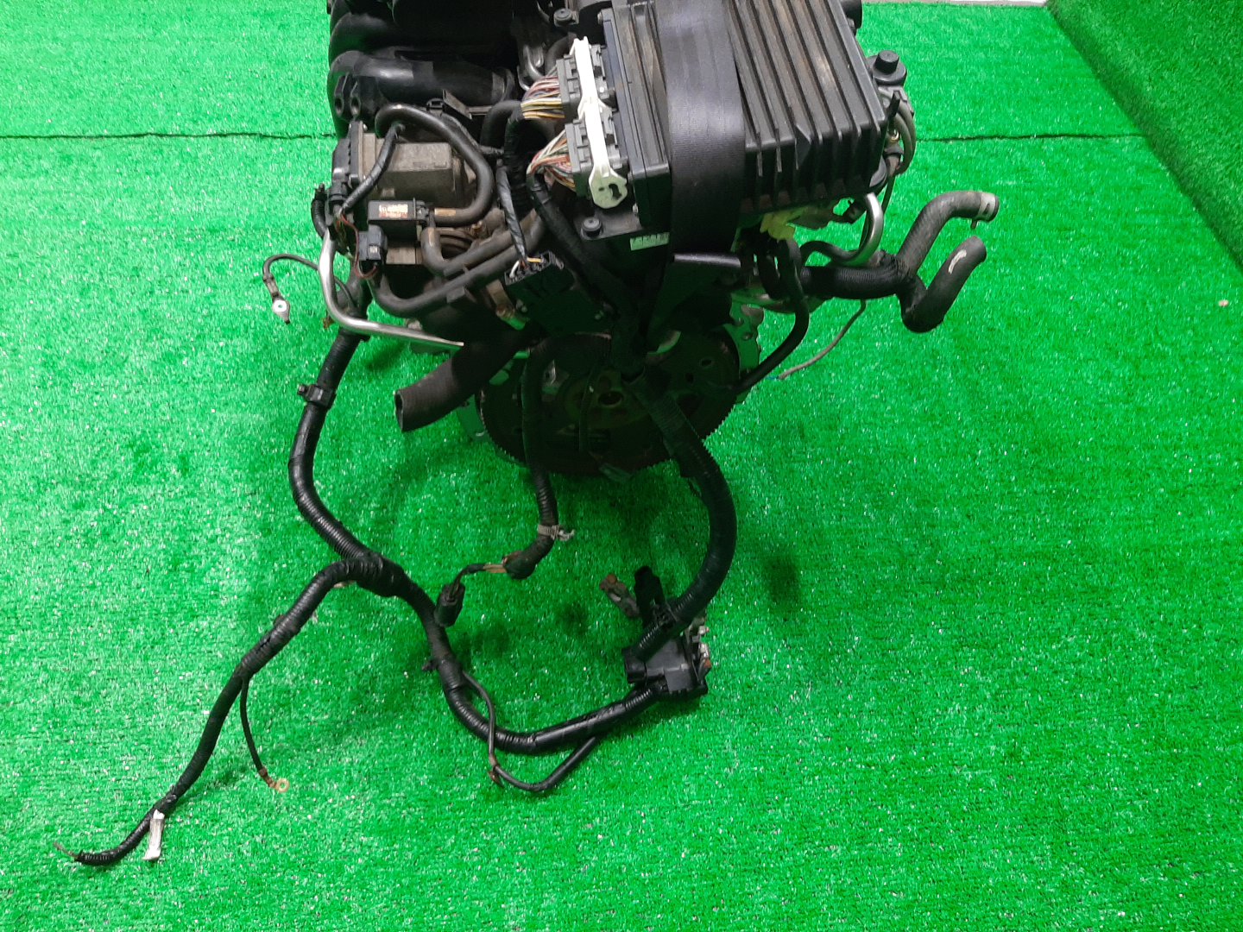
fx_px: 934
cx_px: 622
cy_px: 466
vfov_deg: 53.1
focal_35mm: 26
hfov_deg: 67.3
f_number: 1.7
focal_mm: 3.93
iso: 203
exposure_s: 1/50
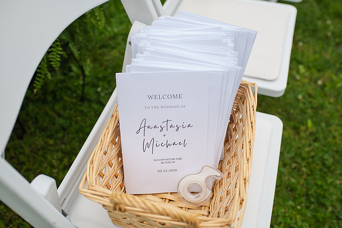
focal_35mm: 36
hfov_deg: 53.1
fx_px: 342
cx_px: 173
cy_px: 115
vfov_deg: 36.9
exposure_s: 1/500
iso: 100
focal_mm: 35
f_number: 3.5
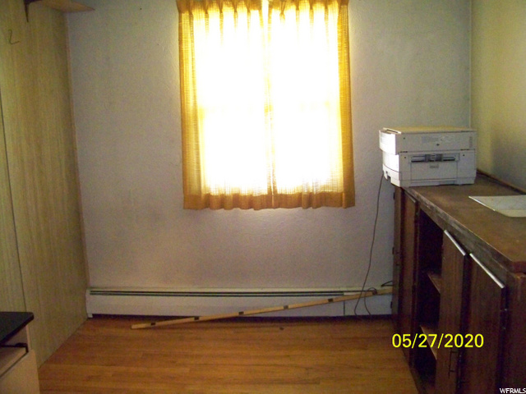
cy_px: 197
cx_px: 263
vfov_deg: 42.9
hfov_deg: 55.4
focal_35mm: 33
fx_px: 501
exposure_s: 1/30
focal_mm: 5.85
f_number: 2.8
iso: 1600
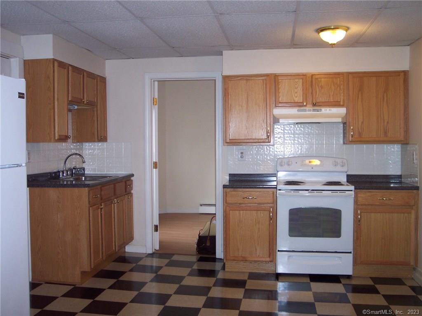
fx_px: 463
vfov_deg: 37.7
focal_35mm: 38
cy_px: 158
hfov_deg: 49.0
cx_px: 211
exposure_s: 1/30
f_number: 2.8
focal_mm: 8
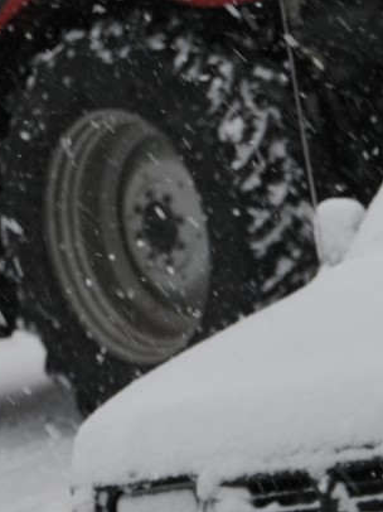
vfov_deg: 5.5
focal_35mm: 358
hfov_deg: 4.1
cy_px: -87
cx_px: 219
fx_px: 5287
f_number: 5.6
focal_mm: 62
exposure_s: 1/125
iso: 200
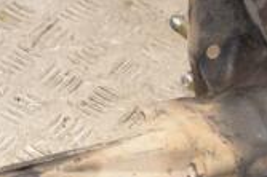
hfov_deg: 15.1
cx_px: 240
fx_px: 999
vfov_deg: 10.1
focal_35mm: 135
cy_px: 163
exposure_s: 1/200
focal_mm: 25
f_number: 5
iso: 800
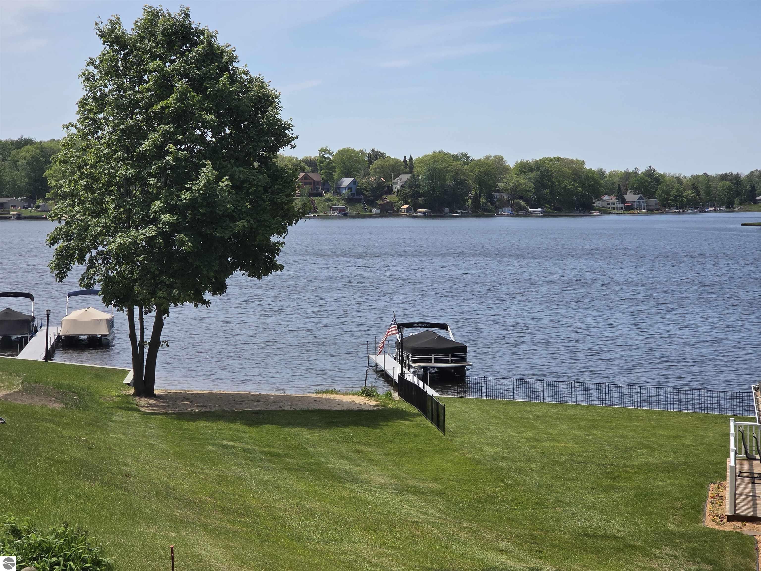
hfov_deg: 28.2
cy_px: 286
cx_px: 380
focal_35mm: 69
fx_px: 1517
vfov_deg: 21.3
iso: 25
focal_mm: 7
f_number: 2.4
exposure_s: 1/1571
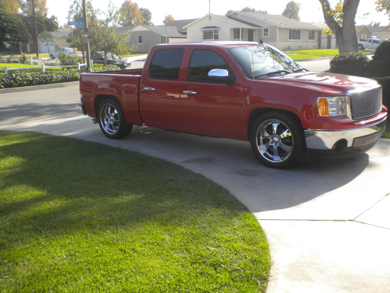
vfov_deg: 37.7
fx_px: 428
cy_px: 136
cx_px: 200
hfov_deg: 49.0
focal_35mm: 38
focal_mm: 6.3
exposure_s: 1/215
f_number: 4.6
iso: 80
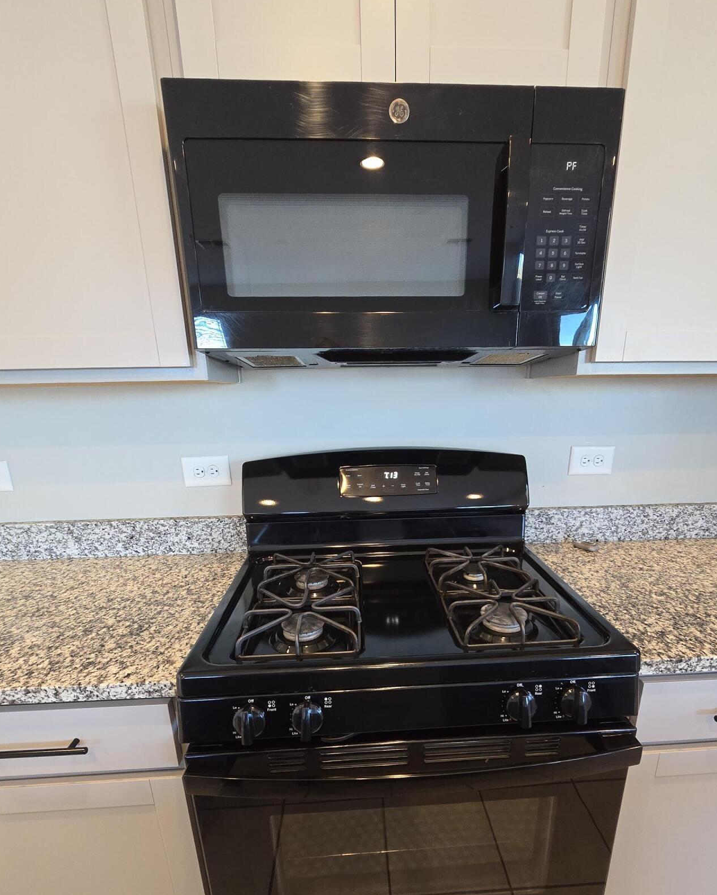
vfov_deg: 91.8
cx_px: 388
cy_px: 540
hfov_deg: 80.2
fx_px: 424
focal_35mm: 16
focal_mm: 2.2
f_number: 2.2
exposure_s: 1/60
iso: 400
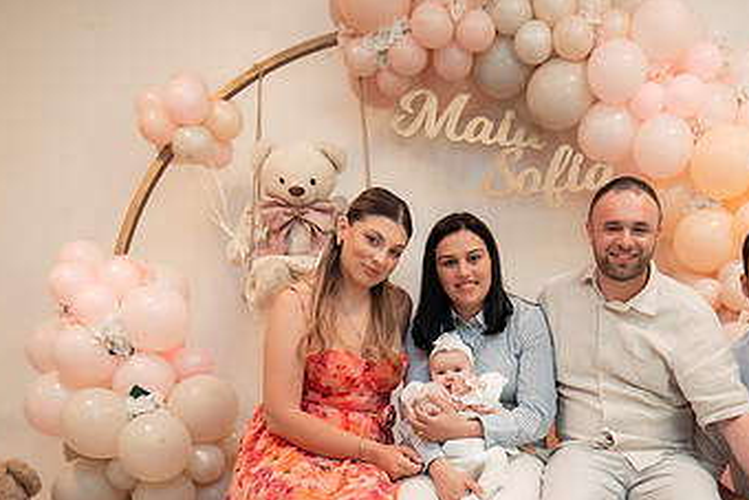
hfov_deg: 46.8
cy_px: 422
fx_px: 853
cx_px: 482
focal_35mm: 41
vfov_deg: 31.5
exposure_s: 1/200
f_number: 2.8
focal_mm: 22
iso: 800
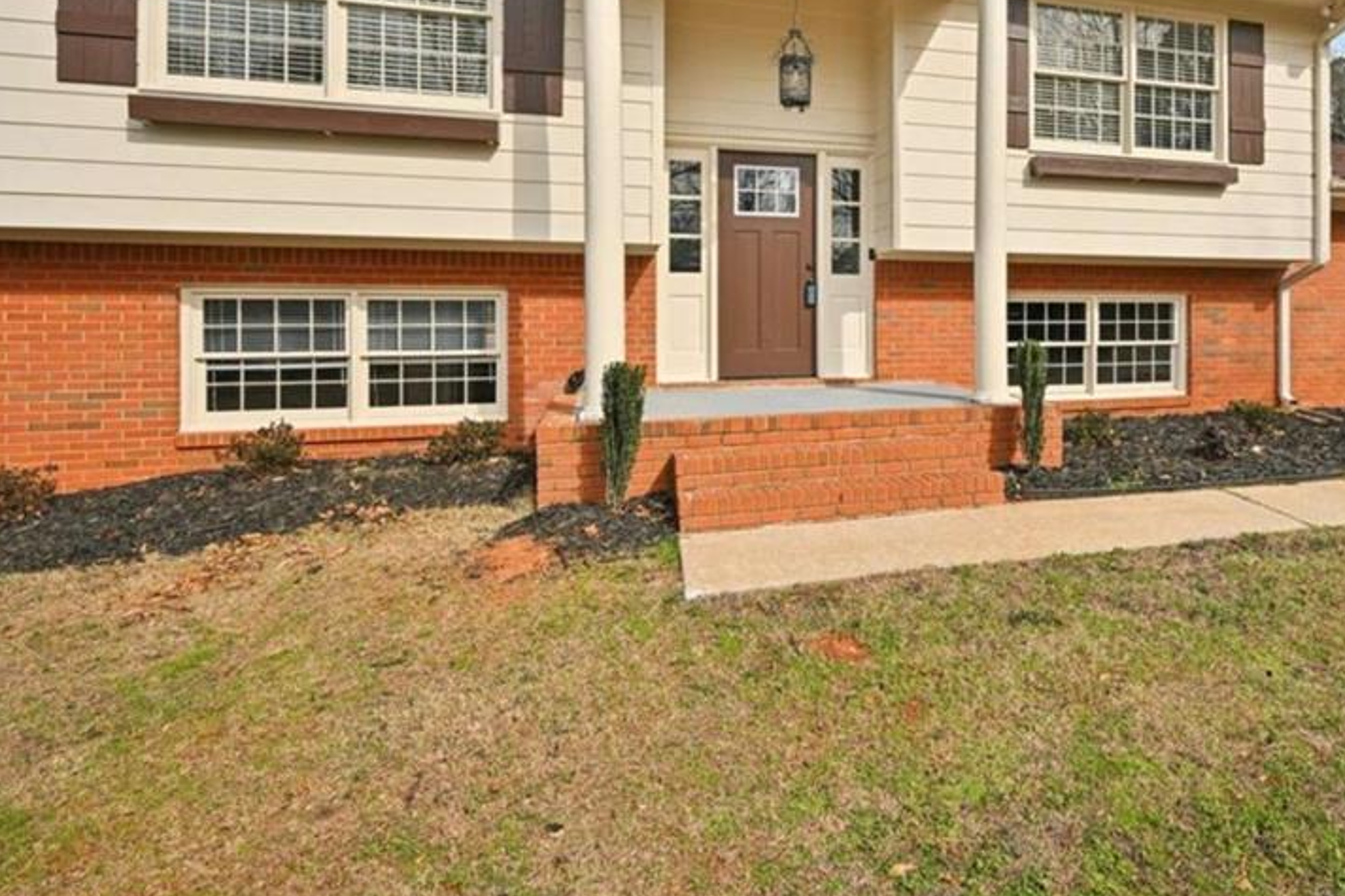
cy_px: 318
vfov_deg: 54.2
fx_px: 859
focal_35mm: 23
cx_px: 901
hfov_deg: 73.7
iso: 100
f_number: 8
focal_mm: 16
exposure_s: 1/320
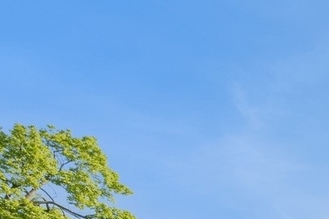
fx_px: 630
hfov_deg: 15.7
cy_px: 250
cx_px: 771
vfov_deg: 18.8
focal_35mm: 69
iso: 200
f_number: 8
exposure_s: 1/160
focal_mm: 14
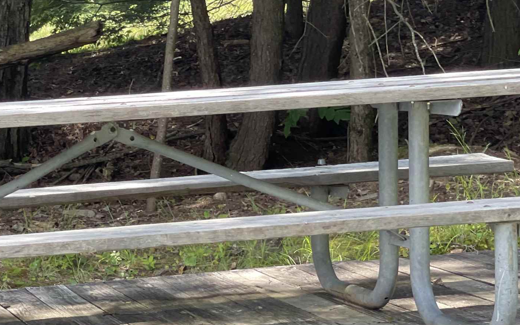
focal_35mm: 148
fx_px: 2097
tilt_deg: -4.3
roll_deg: -0.7
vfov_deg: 8.9
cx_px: 72
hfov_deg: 14.0
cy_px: 105
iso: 50
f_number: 2.2
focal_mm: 7.5
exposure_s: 1/121
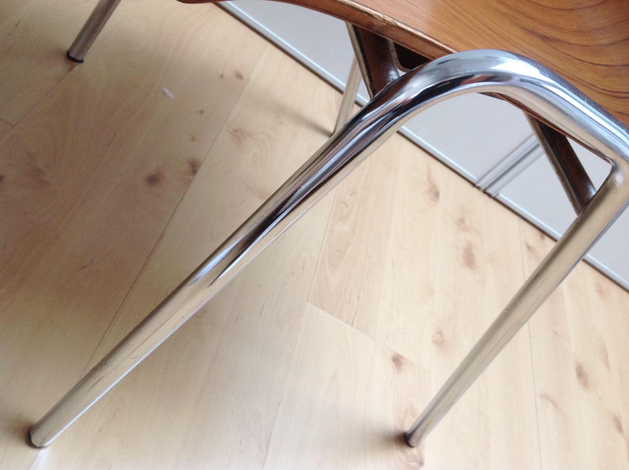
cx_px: 314
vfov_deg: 40.6
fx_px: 635
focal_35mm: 35
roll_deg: -44.1
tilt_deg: -40.1
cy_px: 235
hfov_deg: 52.7
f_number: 2.4
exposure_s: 1/15
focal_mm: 4.28
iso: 125
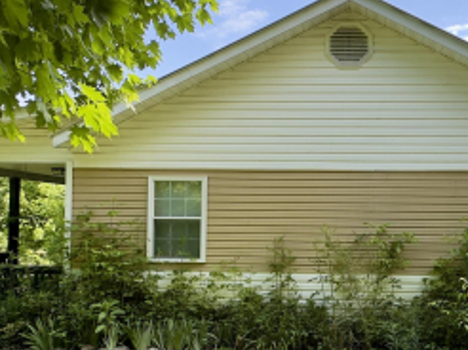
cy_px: 209
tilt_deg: +1.3
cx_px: 341
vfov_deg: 37.5
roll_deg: -0.8
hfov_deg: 47.5
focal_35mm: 38
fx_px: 513
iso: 40
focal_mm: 2.22
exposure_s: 1/271
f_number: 2.2
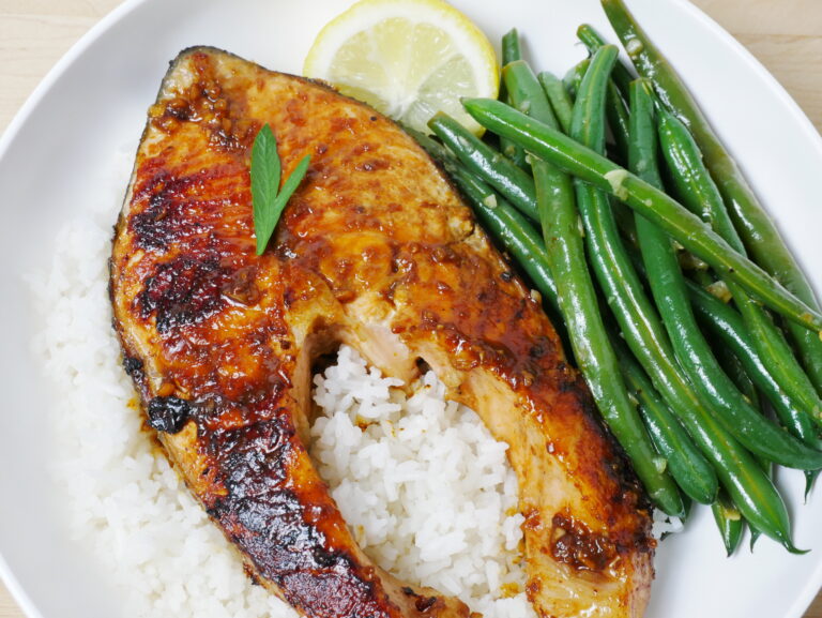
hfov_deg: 34.3
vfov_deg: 26.1
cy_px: 309
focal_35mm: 56
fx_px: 1331
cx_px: 411
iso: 800
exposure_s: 1/8
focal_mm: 28
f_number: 9
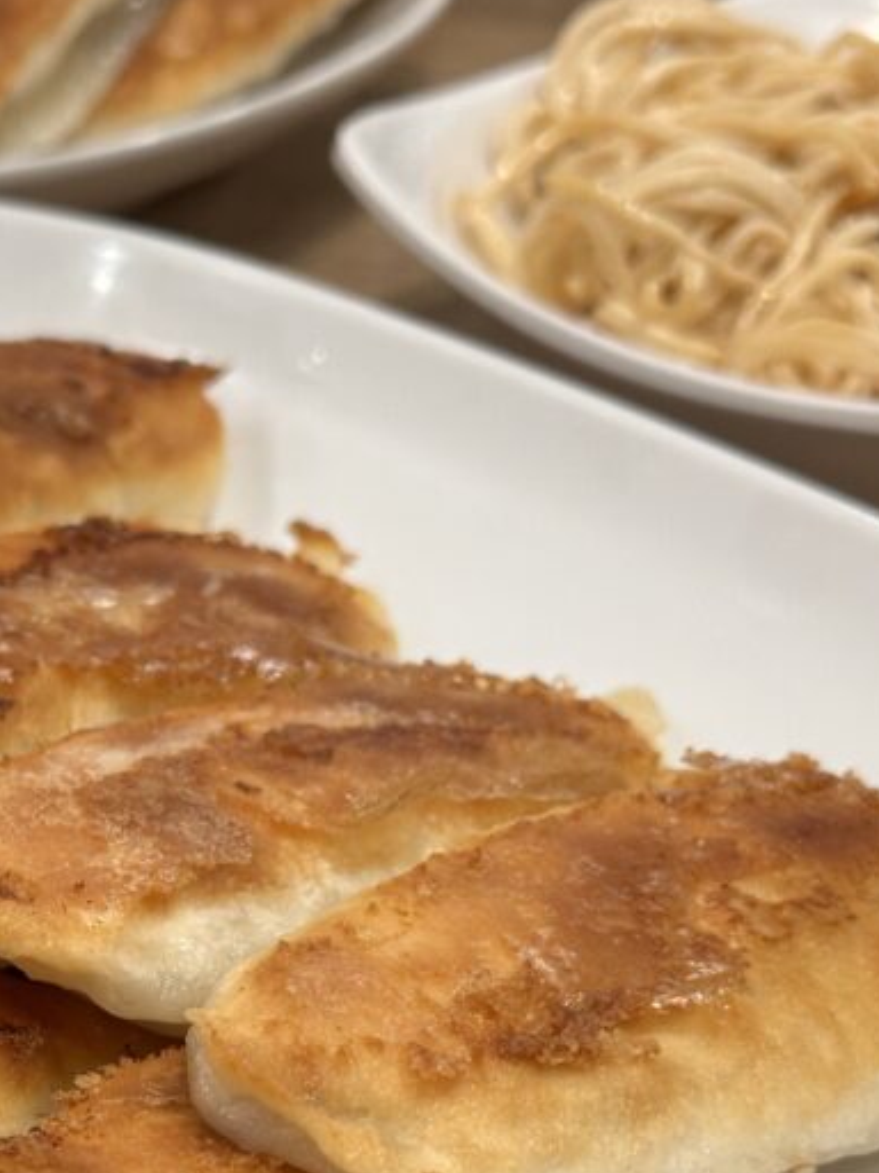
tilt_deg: -31.6
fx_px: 3250
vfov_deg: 20.3
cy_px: 861
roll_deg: -2.7
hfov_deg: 15.1
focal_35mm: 96
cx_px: -41
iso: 100
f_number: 1.78
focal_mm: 6.86
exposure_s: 1/60
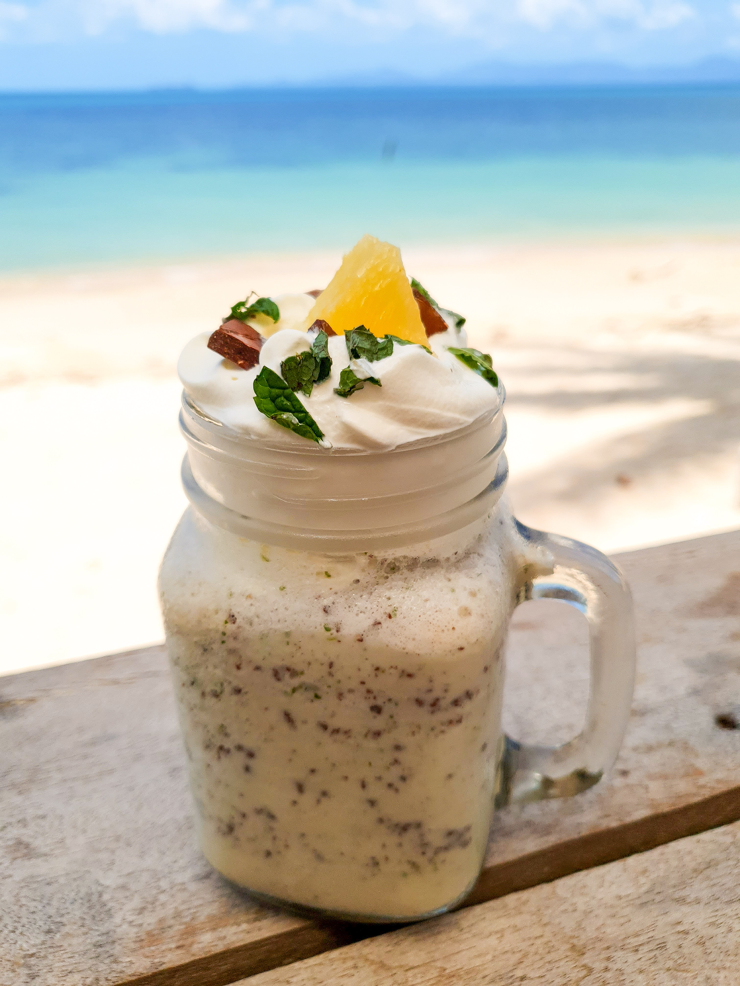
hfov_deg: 53.1
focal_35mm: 26
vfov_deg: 67.3
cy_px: 493
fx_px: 741
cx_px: 370
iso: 50
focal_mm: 4.32
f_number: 1.5
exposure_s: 1/3676
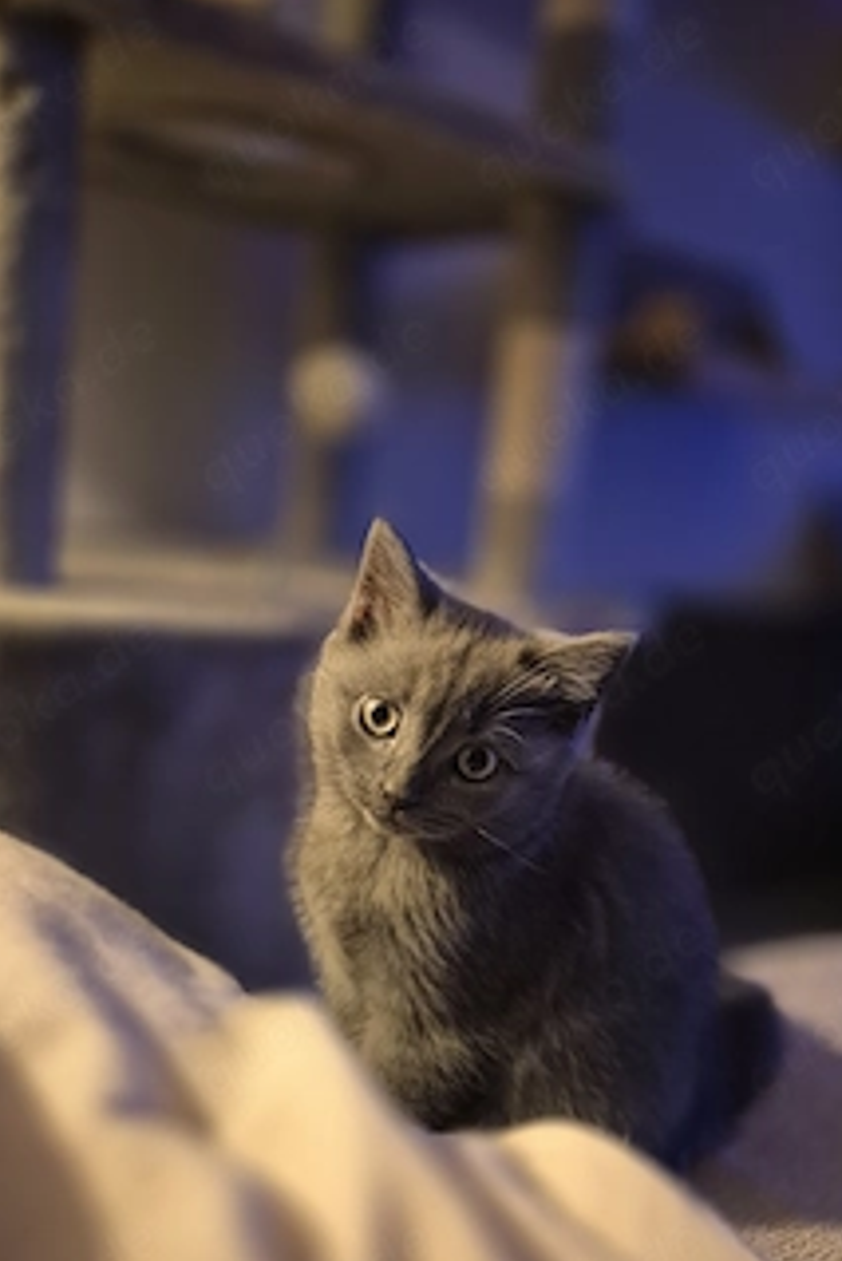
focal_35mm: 30
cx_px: 459
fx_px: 1051
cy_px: 767
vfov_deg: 61.3
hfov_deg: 43.6
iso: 1250
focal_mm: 5.4
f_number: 1.8
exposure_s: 1/33
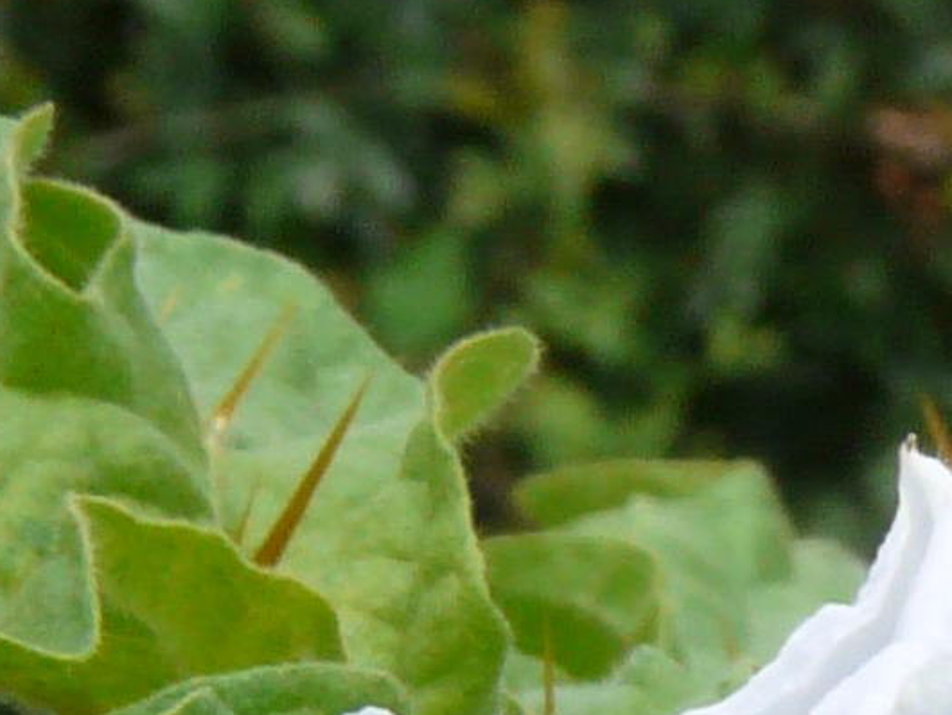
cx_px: 939
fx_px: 5998
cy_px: 964
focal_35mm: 218
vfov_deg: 6.8
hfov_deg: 9.0
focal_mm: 7.5
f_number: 8
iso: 100
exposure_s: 1/160
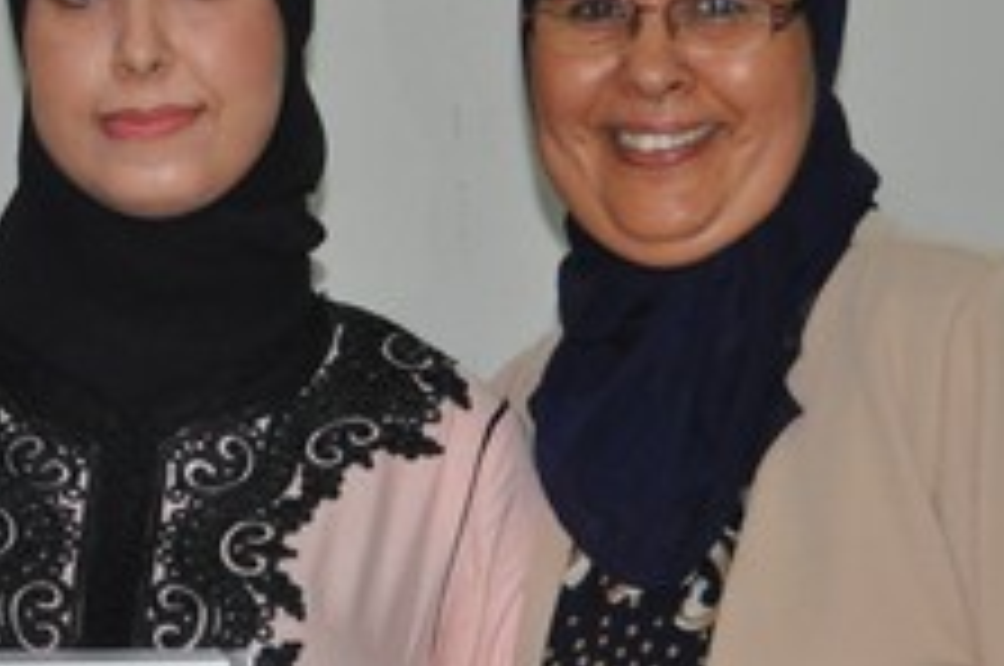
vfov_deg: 6.9
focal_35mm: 198
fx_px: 5514
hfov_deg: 10.4
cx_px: 194
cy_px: 376
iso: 800
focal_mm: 46
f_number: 5.3
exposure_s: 1/60
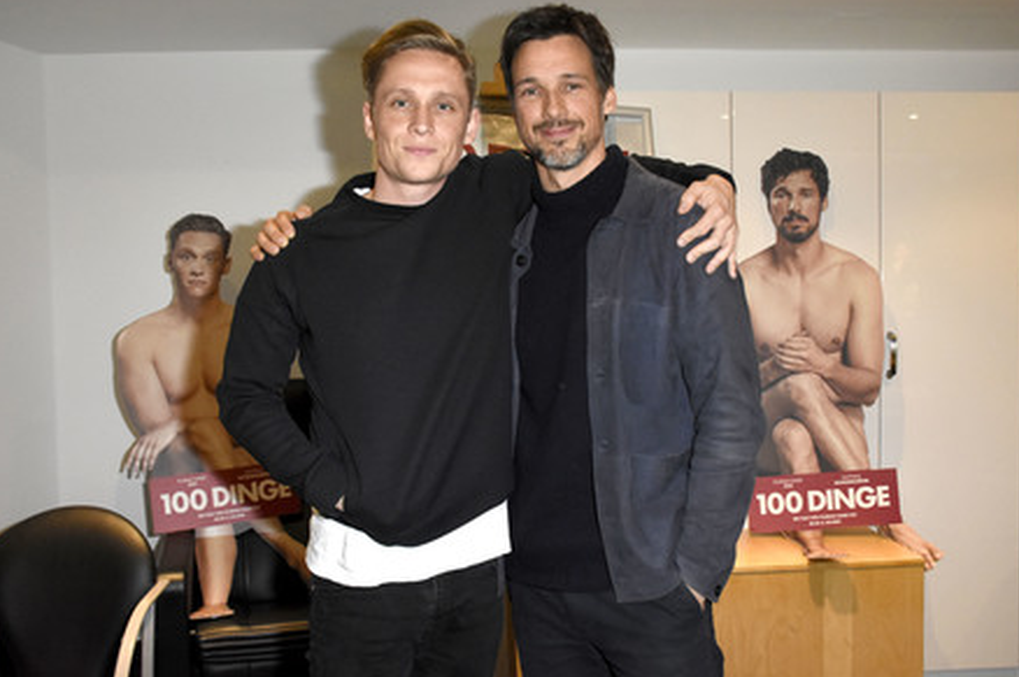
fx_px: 961
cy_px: 337
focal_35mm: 34
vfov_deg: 38.8
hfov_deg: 55.8
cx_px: 515
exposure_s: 1/60
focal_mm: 22
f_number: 6.3
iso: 2500
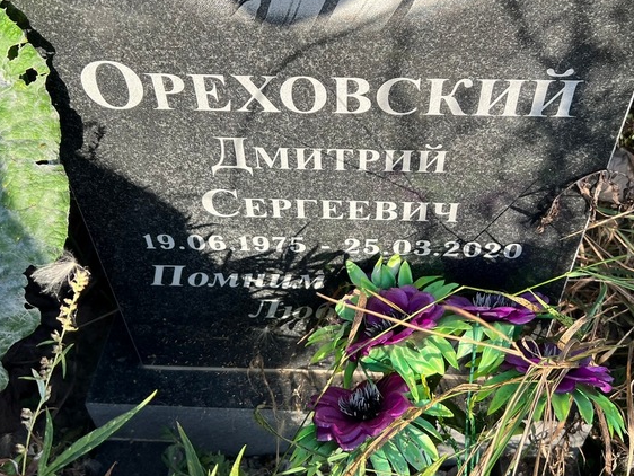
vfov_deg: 38.5
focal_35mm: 37
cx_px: 336
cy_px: 186
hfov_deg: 50.1
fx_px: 678
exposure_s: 1/604
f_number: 1.5
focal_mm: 5.7
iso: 50
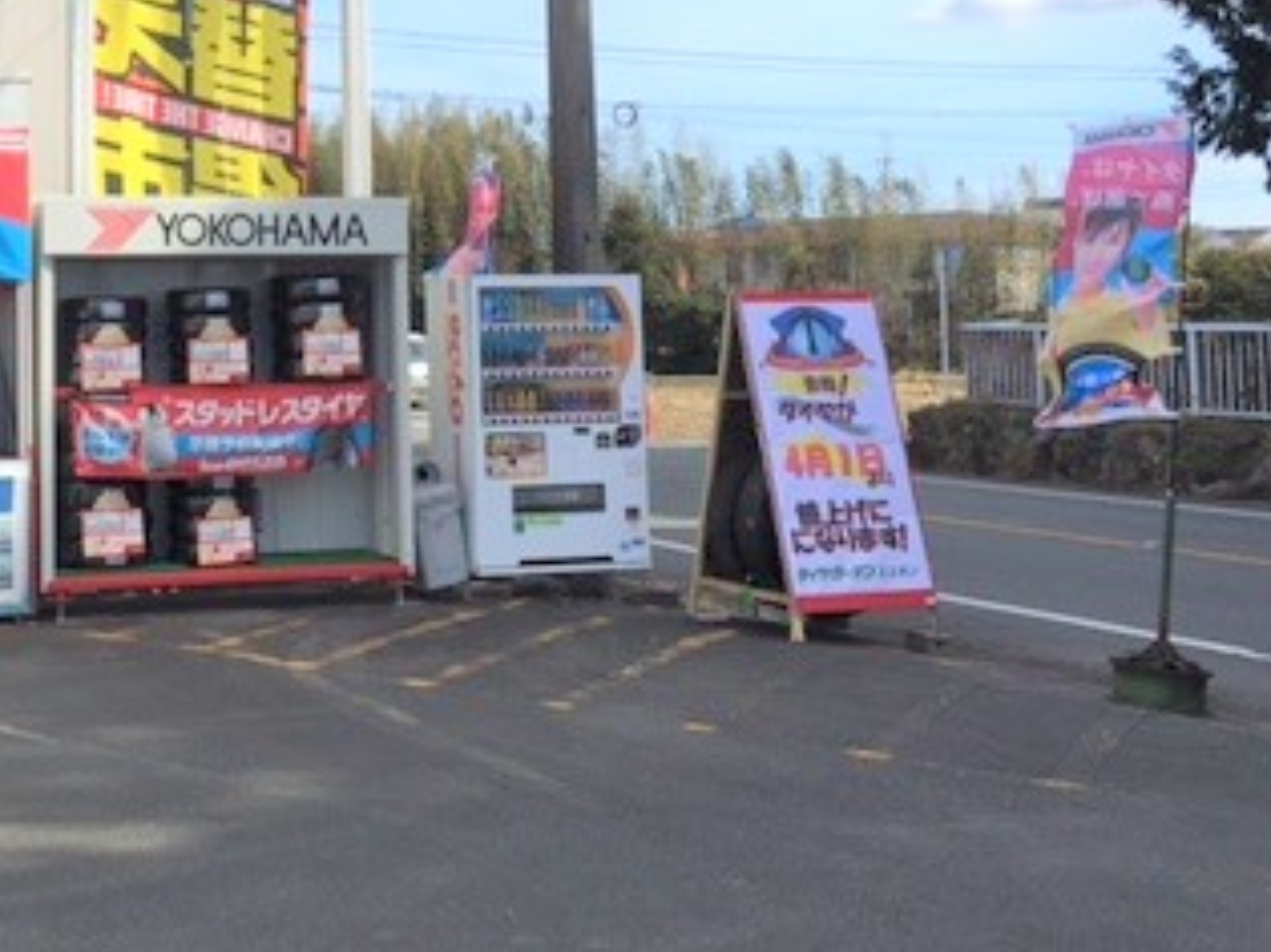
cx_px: 226
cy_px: 89
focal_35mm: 59
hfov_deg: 31.7
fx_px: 2165
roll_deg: +0.0
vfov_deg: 24.1
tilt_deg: +6.1
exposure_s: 1/1672
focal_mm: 4.15
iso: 25
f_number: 2.2
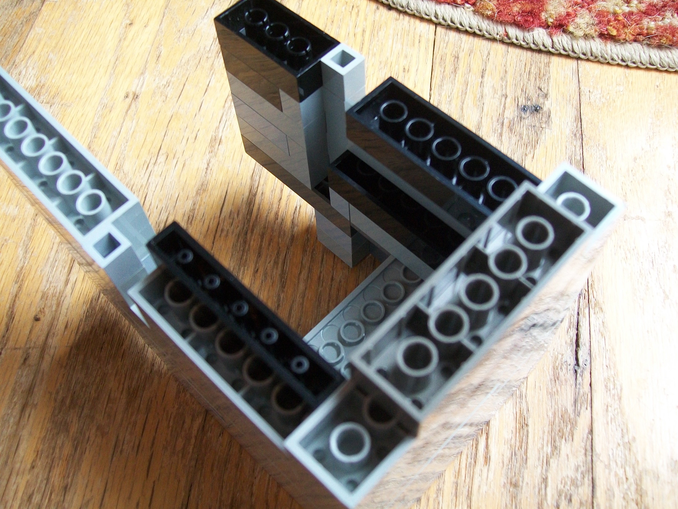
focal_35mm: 36
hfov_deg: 51.4
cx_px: 339
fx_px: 705
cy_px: 254
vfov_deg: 39.7
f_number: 2.7
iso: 136
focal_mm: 6
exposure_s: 1/60
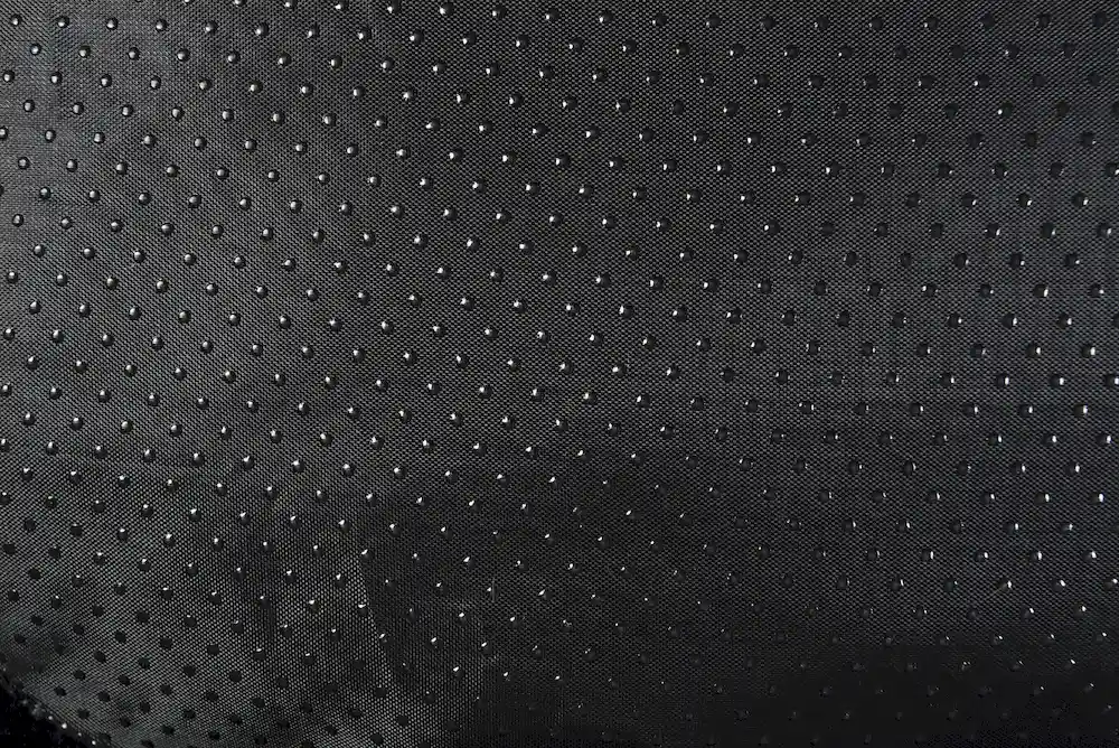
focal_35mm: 70
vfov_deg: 19.5
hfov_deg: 28.8
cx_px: 560
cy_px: 374
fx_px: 2177
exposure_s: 1/125
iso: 320
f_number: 10
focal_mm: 70
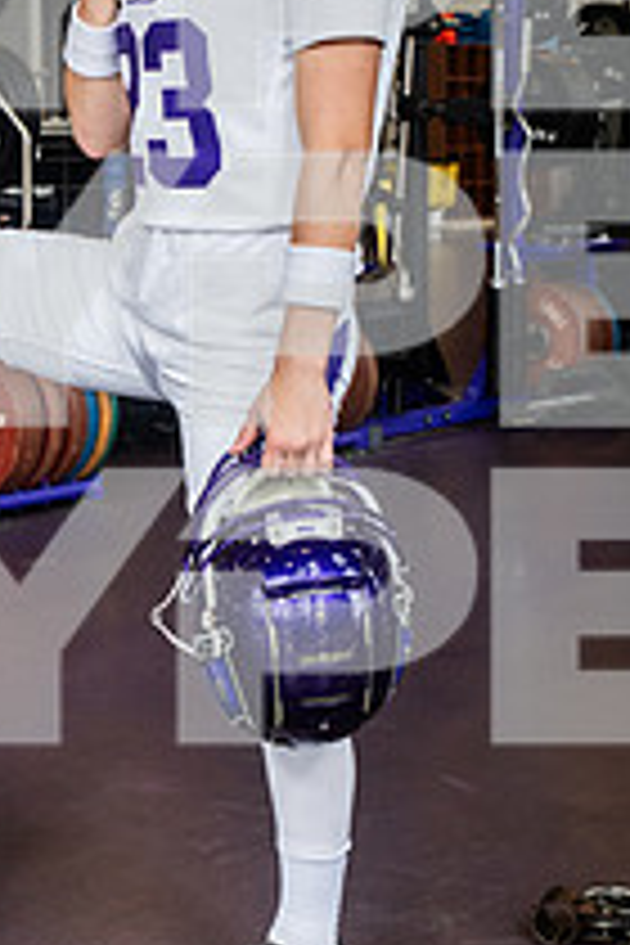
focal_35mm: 90
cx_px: 135
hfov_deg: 15.1
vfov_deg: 22.5
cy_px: 292
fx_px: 2362
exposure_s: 1/250
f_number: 7.1
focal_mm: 42
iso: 800
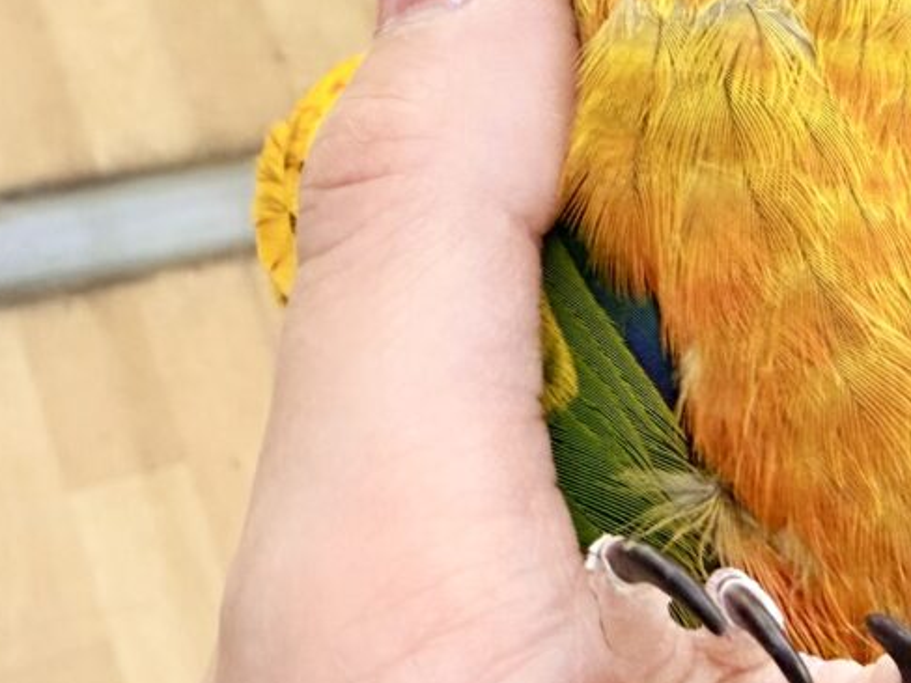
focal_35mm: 59
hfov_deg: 31.0
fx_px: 1553
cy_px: 192
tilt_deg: -53.7
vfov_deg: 24.6
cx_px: 838
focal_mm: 2.22
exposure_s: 1/50
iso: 320
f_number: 2.2
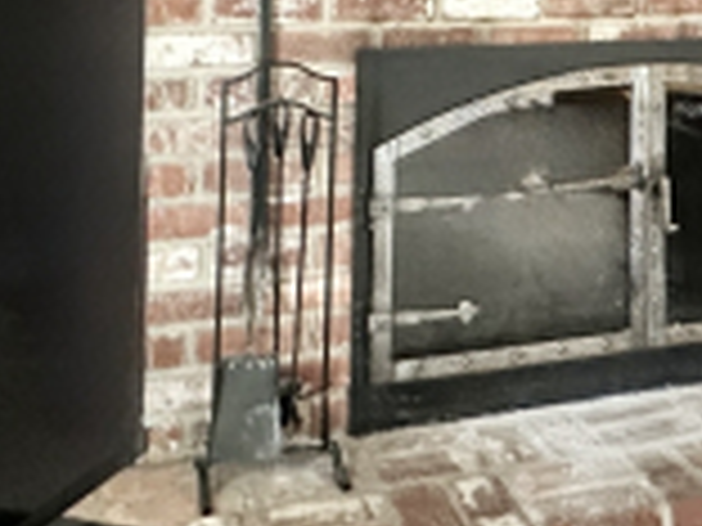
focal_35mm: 60
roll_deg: -0.8
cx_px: 547
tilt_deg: +2.6
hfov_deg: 31.5
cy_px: -121
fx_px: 1217
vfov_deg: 22.3
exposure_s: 1/40
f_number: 2.2
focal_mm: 2.22
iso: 1250
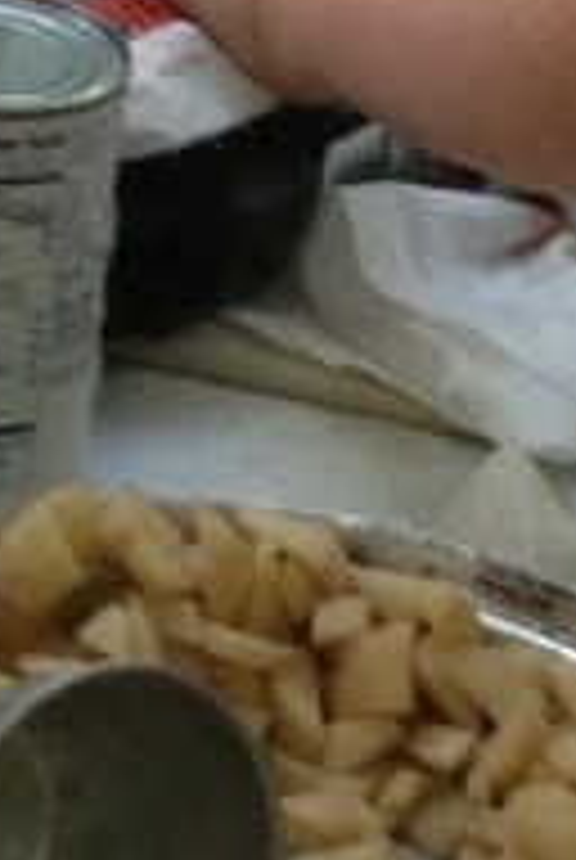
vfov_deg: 6.7
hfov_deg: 4.8
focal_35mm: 287
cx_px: -72
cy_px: -1472
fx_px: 6863
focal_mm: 4.13
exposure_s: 1/60
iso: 64
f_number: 2.4
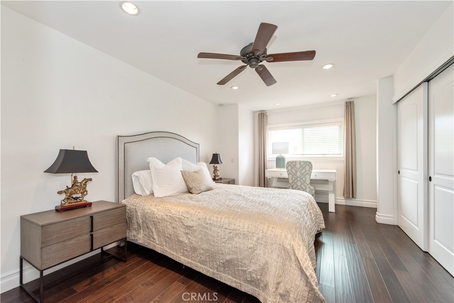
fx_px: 177
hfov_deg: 104.2
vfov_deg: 81.2
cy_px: 152
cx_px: 227
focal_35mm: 14
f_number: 5
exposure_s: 1/100
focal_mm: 14
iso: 800
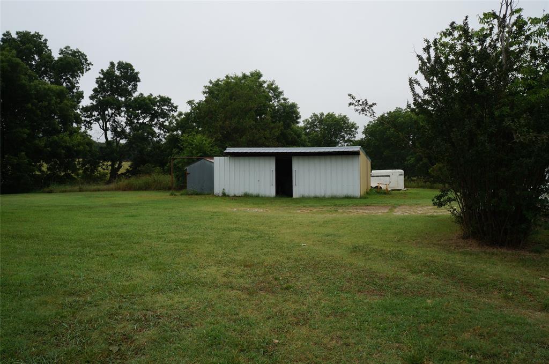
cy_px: 182
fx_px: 457
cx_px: 274
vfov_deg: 43.5
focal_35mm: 30
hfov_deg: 62.0
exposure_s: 1/100
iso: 200
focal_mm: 20
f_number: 11
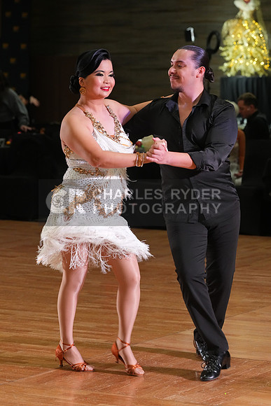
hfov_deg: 10.5
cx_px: 136
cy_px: 203
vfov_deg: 15.6
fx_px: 1478
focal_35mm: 131
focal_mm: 131
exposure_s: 1/200
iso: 3200
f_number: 5.6
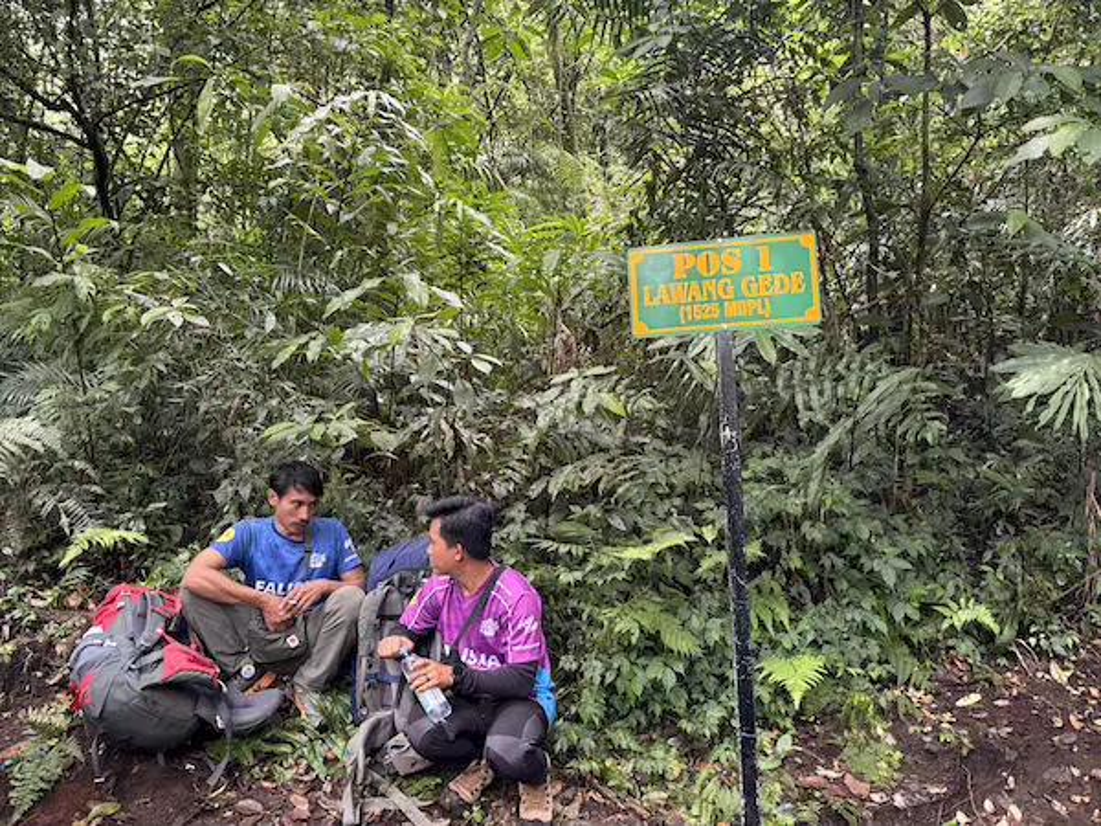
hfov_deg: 67.3
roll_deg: -1.6
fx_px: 827
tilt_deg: -0.8
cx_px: 550
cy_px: 413
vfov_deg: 53.1
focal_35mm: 26
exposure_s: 1/99
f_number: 1.6
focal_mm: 5.96
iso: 125
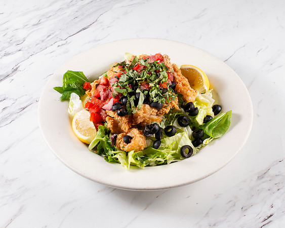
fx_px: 545
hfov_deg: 29.3
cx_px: 147
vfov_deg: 23.6
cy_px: 114
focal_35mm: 65
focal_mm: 50
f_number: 11
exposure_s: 1/200
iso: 200
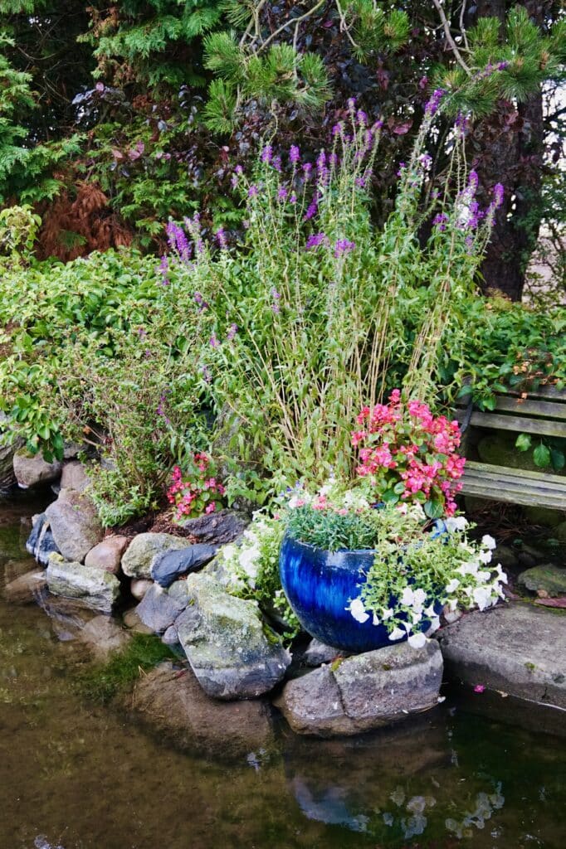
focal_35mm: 42
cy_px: 424
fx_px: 991
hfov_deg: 31.9
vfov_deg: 46.4
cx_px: 283
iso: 1000
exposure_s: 1/160
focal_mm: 28
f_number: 4.5
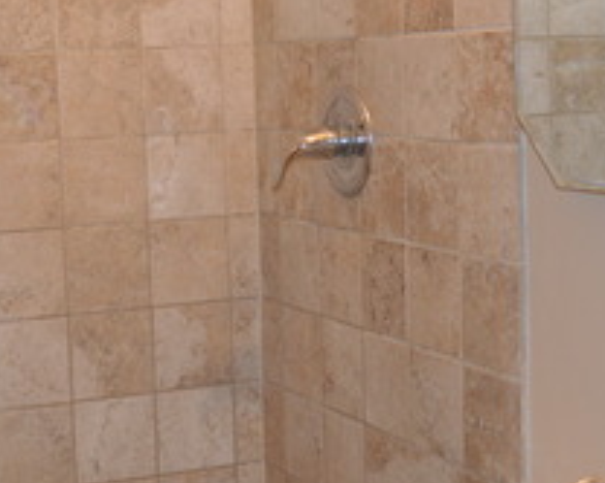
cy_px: 172
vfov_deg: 19.6
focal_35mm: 78
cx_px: 253
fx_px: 1395
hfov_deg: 24.4
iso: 500
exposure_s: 1/60
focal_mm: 18
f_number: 3.5
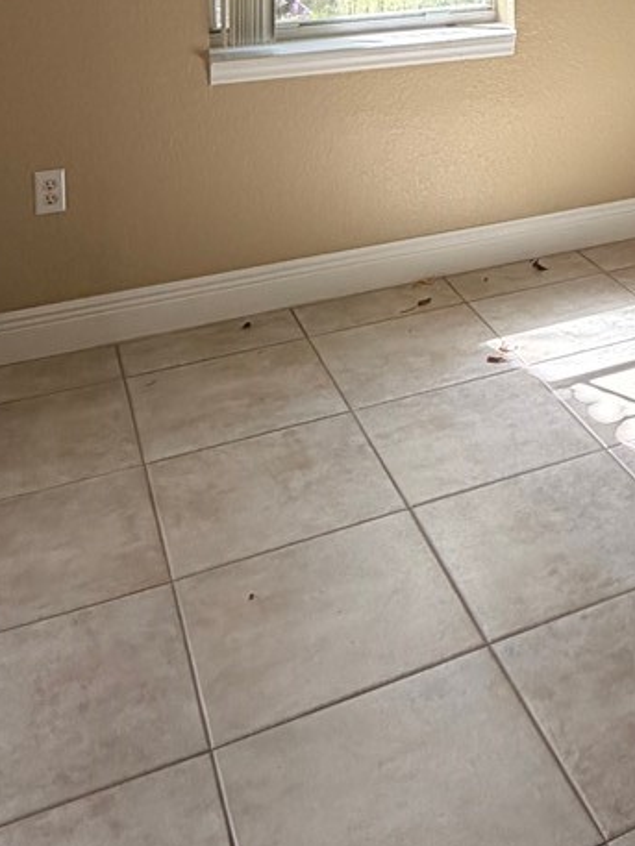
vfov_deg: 33.4
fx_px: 1198
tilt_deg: -2.6
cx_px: 687
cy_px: -106
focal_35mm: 49
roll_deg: -0.8
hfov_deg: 27.4
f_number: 2.2
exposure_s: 1/121
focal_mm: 2.22
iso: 80
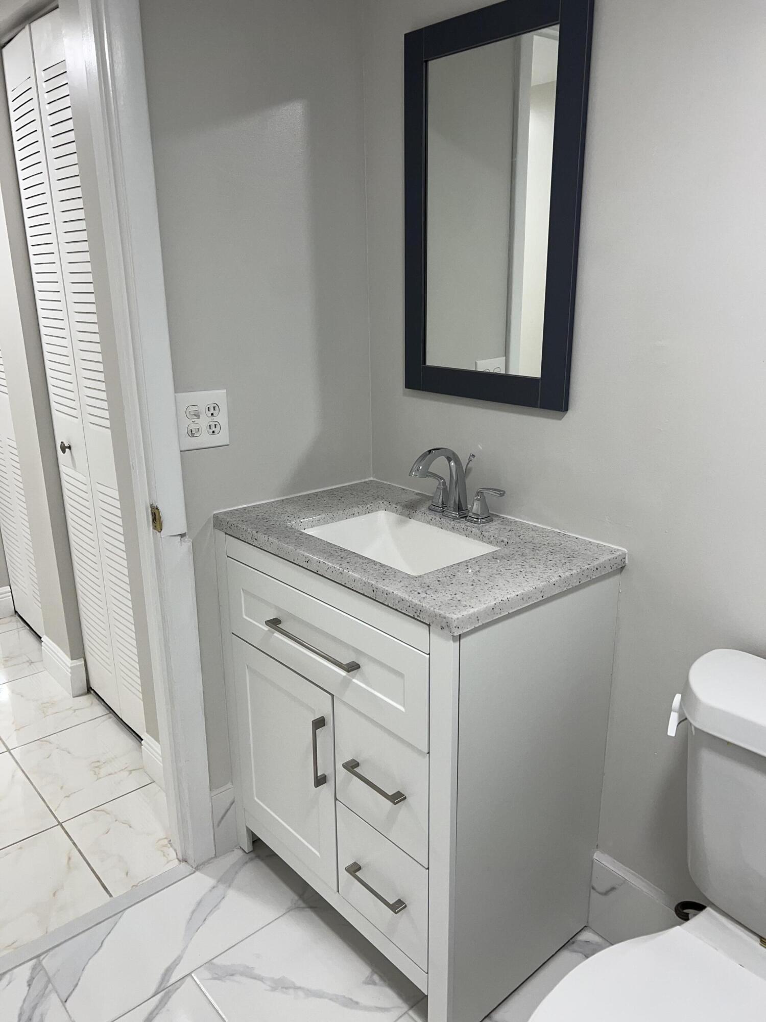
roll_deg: +0.2
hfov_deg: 53.1
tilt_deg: -18.1
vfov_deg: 67.3
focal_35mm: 26
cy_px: 511
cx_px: 383
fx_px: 767
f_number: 1.5
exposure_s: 1/120
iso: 64
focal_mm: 5.7
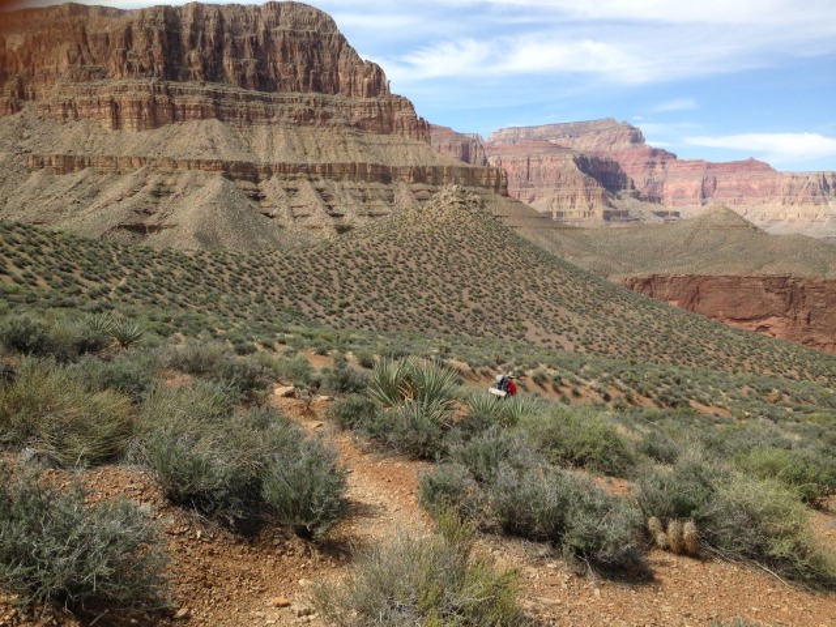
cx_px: 418
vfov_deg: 42.9
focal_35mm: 33
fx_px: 797
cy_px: 314
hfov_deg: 55.4
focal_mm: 4.12
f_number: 2.4
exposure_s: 1/1261
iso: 50
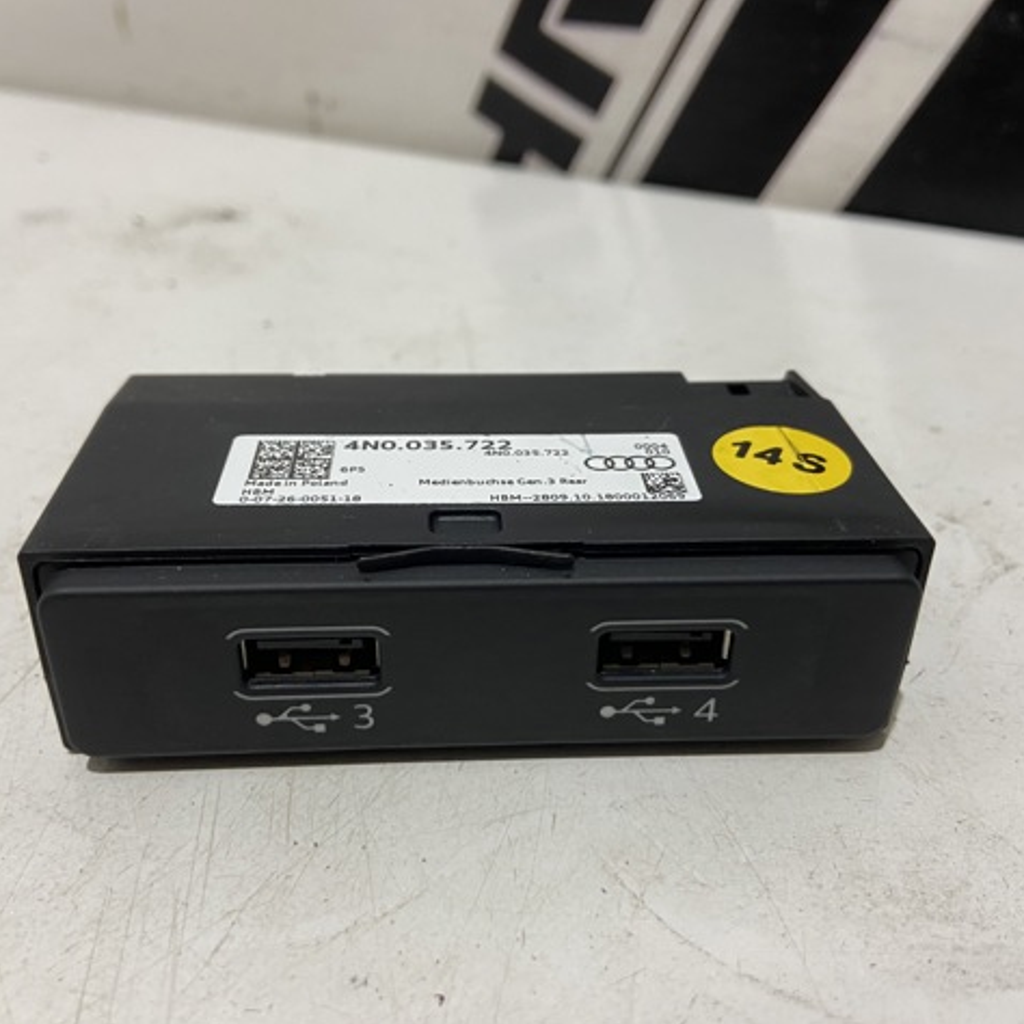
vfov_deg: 52.5
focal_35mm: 31
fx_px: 1038
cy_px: 515
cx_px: 516
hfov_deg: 52.5
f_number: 1.8
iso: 125
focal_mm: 4.25
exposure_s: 1/50
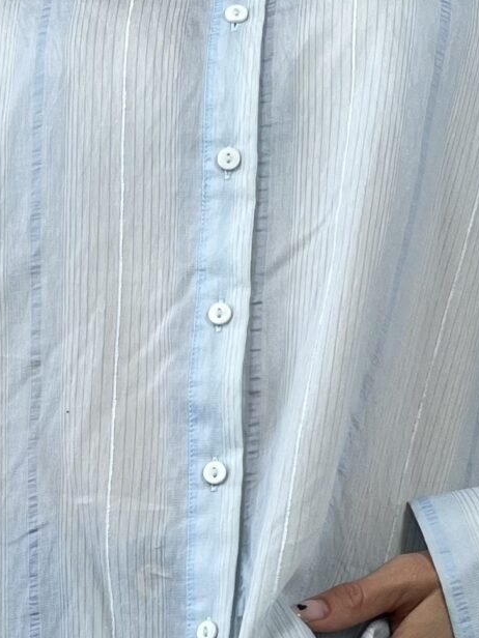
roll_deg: +1.0
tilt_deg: -0.8
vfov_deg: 17.8
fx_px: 1993
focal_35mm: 108
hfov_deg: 13.7
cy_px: 638
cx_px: 119
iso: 40
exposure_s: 1/150
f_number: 1.6
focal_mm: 5.1
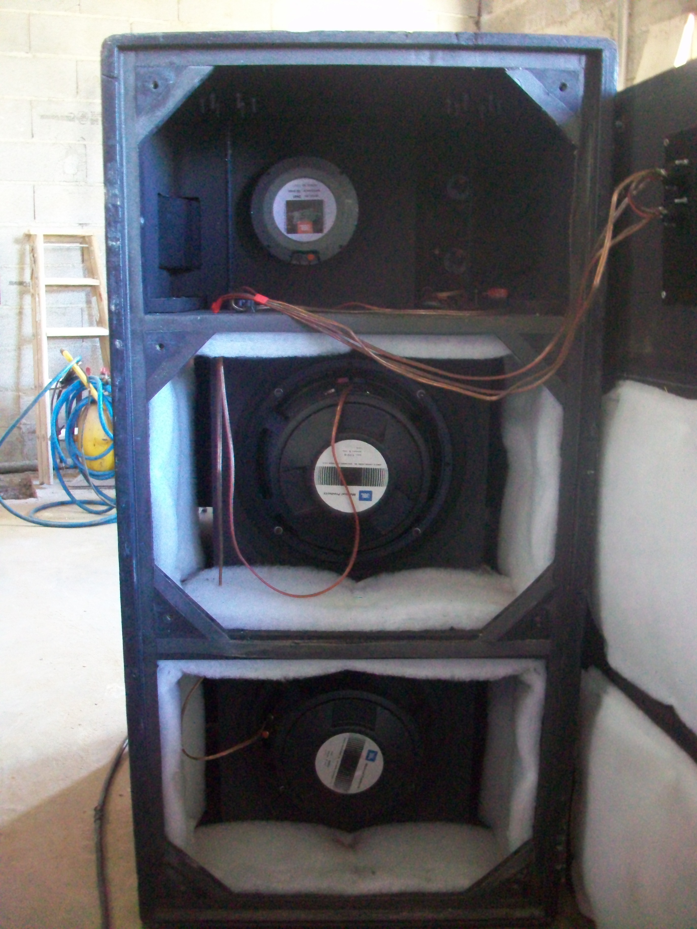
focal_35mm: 32
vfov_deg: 56.8
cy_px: 464
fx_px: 859
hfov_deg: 44.2
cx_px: 348
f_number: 2.8
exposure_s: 1/13
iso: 400
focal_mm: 5.7
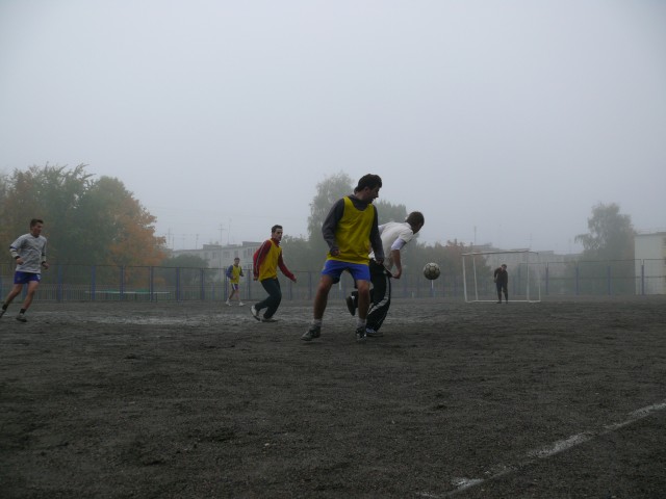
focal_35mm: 35
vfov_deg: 40.7
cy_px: 250
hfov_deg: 52.6
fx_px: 673
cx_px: 333
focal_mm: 7.4
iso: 100
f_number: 2.8
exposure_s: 1/640
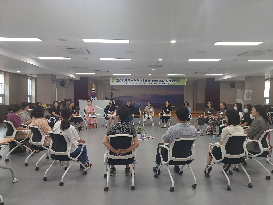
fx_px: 181
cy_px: 102
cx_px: 136
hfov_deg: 73.9
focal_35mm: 23
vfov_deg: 58.9
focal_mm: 5.06
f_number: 1.8
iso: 160
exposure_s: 1/60
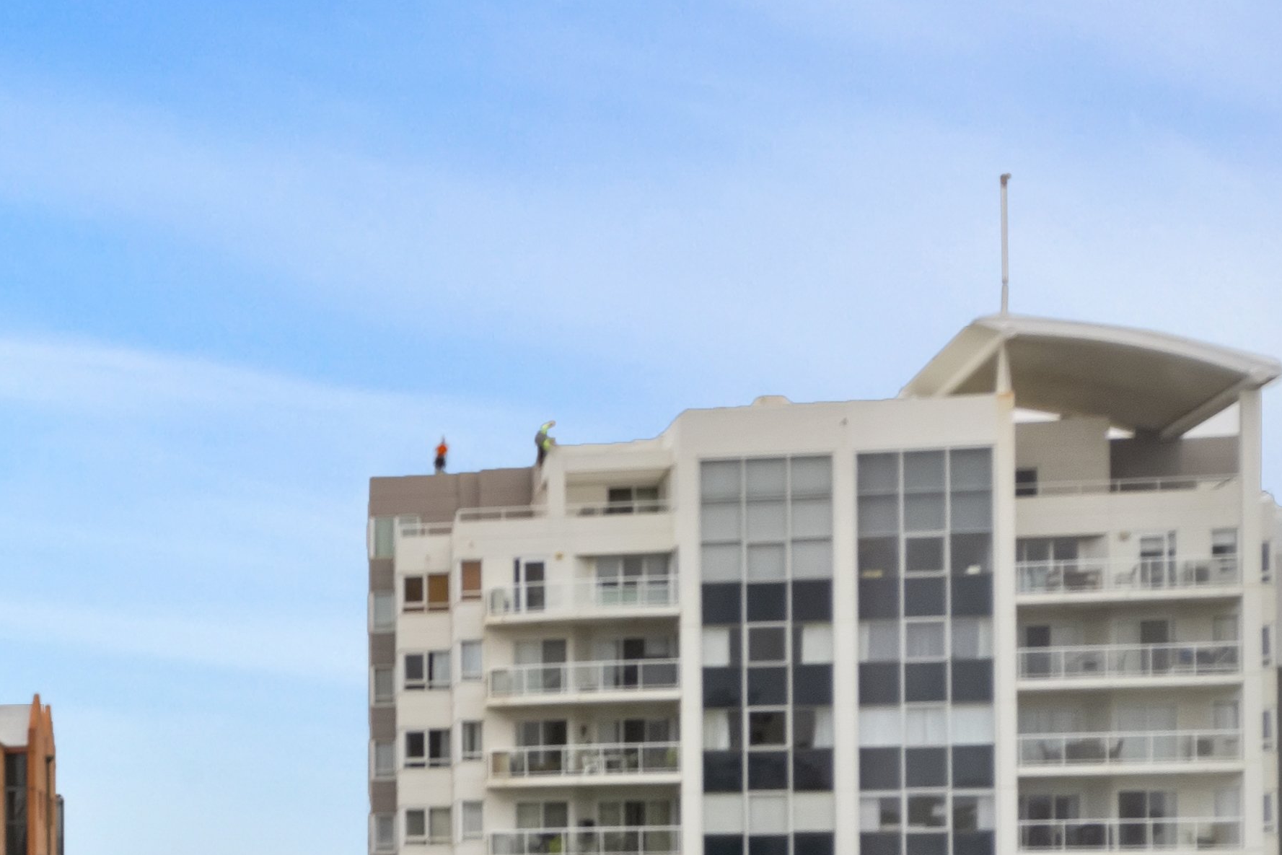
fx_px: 3347
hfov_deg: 18.8
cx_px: -706
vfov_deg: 14.2
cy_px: 932
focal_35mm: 94
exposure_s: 1/400
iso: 400
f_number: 7.1
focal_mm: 20
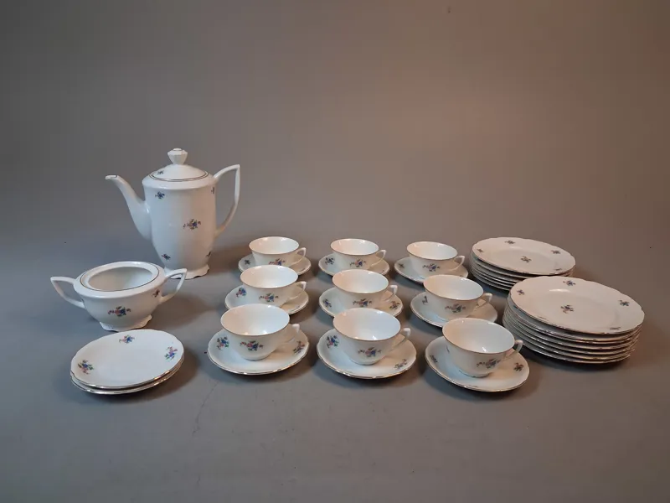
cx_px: 335
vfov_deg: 51.4
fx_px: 523
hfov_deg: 65.3
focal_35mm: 27
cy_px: 252
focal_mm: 4
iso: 400
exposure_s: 1/100
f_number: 1.8
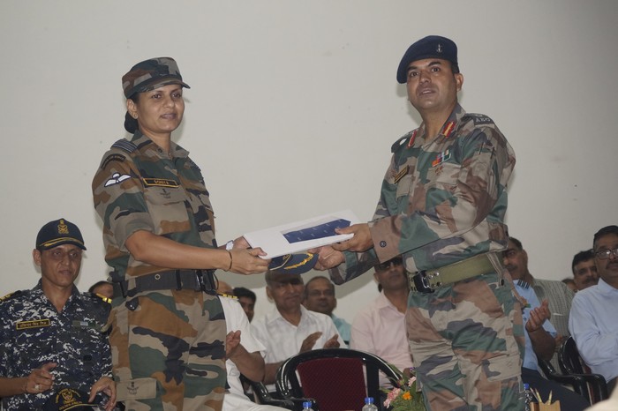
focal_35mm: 82
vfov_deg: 16.5
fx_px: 1416
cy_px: 206
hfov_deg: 24.6
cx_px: 309
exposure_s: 1/160
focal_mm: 55
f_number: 4
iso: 800
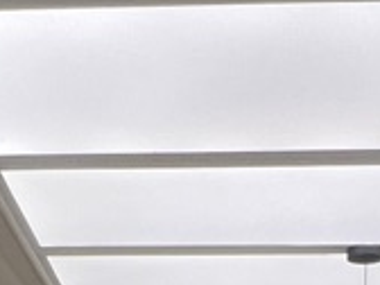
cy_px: 624
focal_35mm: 93
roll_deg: -0.5
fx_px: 1021
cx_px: 138
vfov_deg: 13.1
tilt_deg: -1.7
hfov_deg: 21.0
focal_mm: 1.57
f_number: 1.8
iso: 64
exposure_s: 1/100
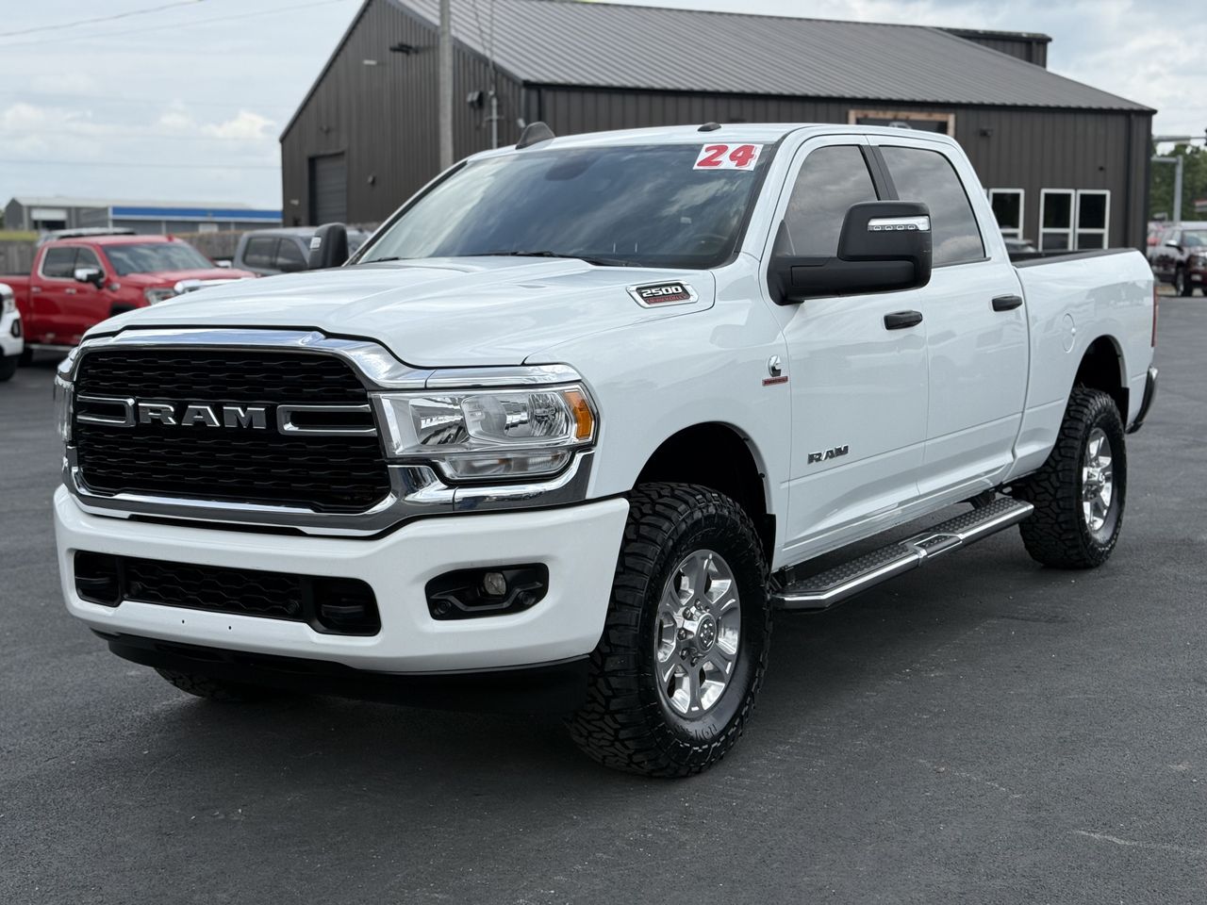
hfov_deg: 39.7
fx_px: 1674
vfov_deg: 30.3
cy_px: 452
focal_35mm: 48
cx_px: 604
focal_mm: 6.76
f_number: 1.78
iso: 64
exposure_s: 1/4098
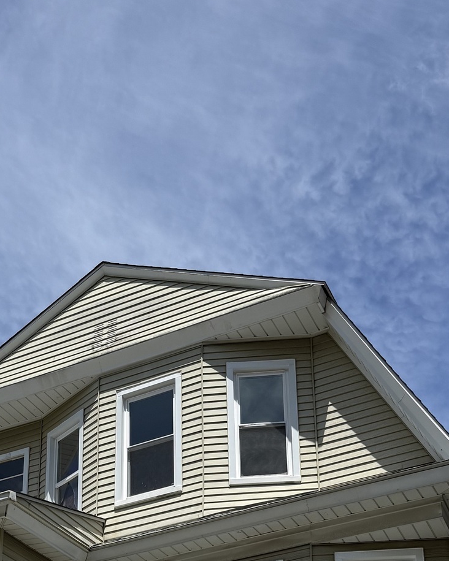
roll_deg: -0.6
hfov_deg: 25.5
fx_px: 980
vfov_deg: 28.4
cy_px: 649
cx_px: 122
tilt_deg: +20.5
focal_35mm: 59
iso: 80
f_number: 1.78
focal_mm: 6.76
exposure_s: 1/6173
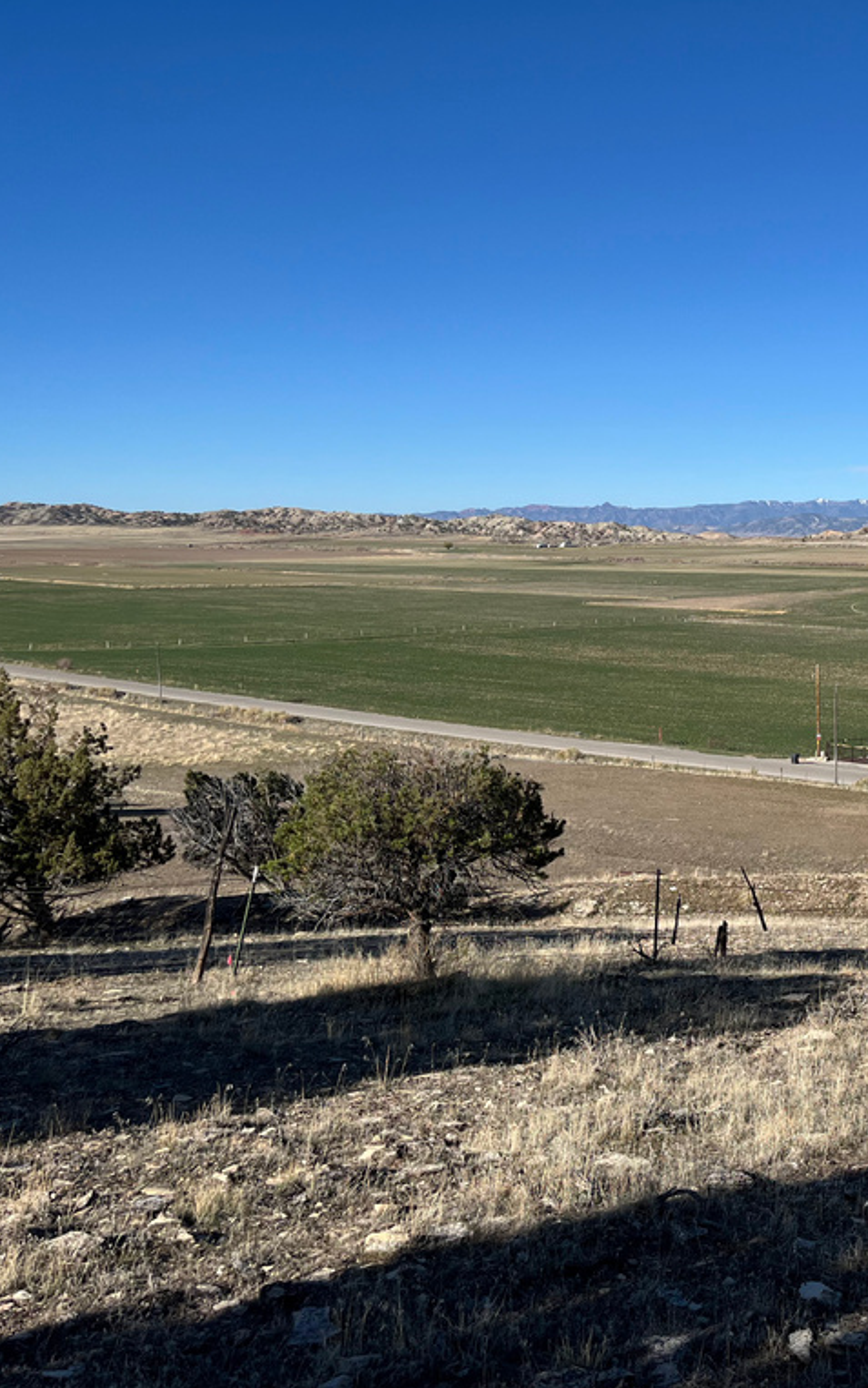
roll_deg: +0.1
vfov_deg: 52.7
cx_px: 895
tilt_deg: -5.5
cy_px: 697
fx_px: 1400
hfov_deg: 31.5
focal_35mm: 37
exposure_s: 1/4854
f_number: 1.6
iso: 50
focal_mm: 5.1
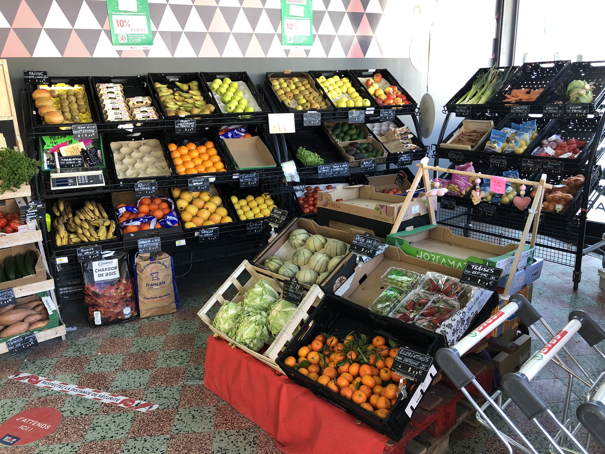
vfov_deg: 49.7
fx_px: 489
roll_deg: +1.5
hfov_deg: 63.4
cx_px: 302
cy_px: 227
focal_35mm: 28
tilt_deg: -15.3
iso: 40
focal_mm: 4
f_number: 1.8
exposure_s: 1/33
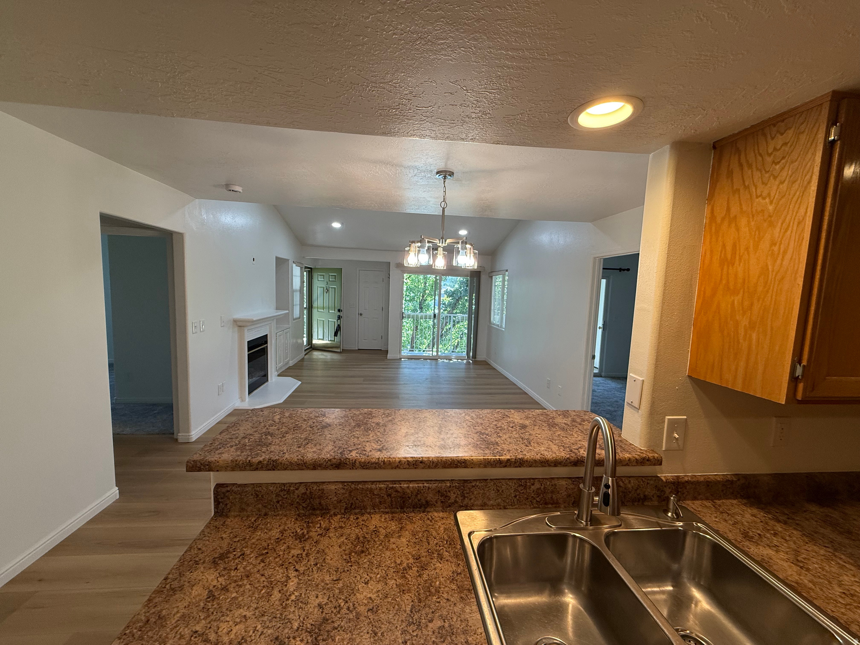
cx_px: 430
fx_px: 348
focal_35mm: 14
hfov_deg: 102.1
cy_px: 322
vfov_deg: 85.7
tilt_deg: -4.0
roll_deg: -2.3
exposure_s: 1/120
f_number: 2.2
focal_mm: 2.22
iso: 100
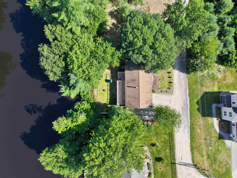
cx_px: 118
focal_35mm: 24
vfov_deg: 56.8
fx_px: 164
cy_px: 89
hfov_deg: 71.6
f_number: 2.8
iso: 130
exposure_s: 1/800
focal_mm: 12.29
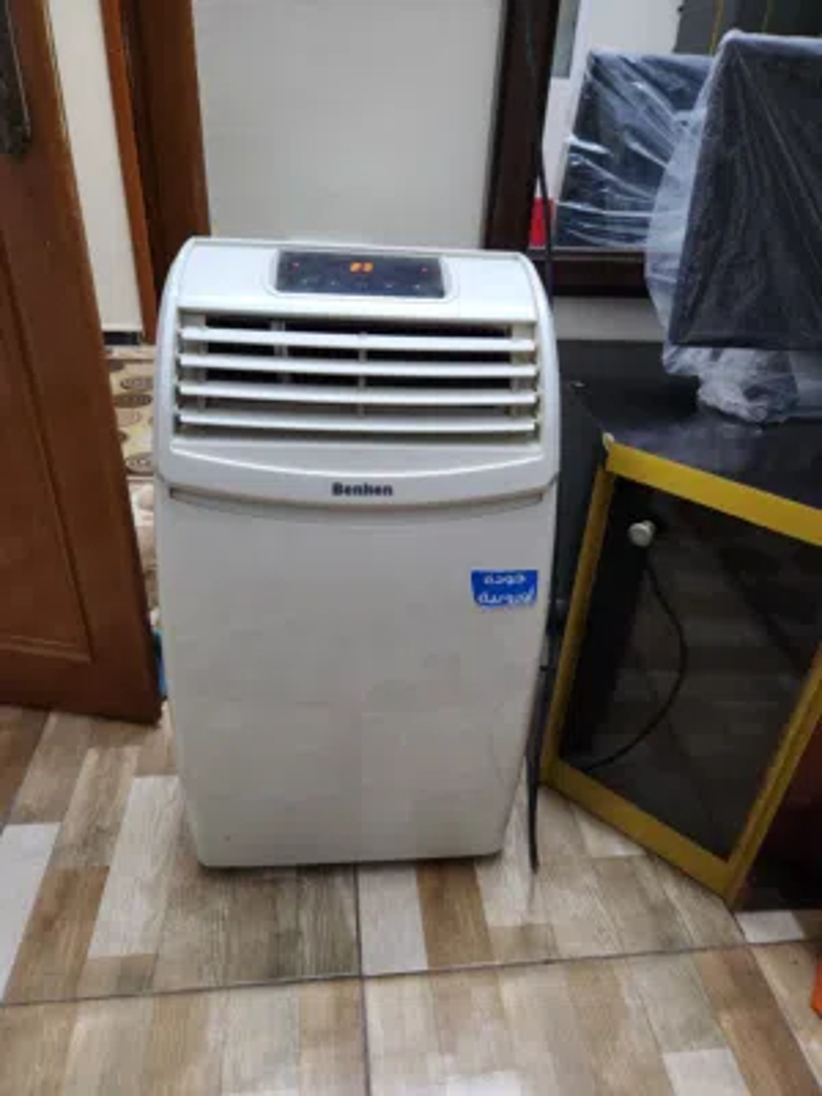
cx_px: 411
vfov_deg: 73.9
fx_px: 728
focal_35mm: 23
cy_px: 548
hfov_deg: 58.9
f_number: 1.8
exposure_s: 1/50
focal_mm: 5.4
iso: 500
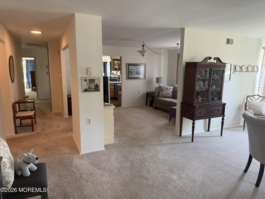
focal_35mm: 24
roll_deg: -0.4
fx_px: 184
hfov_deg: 71.6
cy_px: 100
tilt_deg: -9.4
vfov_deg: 56.8
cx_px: 132
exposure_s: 1/60
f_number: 1.78
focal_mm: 6.76
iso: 200
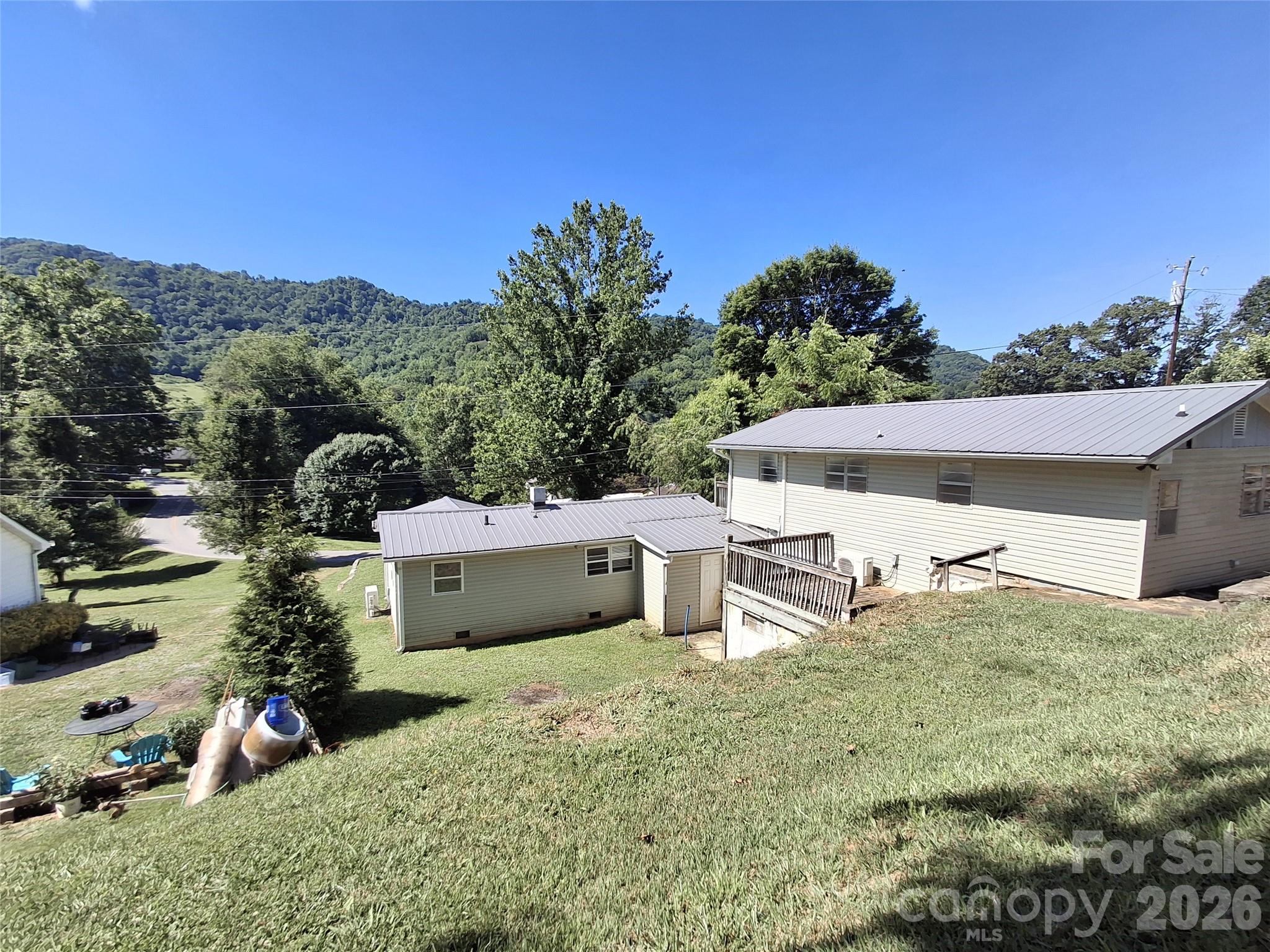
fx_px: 587
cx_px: 635
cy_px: 476
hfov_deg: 94.5
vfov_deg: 78.1
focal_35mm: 16
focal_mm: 1.64
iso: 40
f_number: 2.2
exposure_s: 1/1036
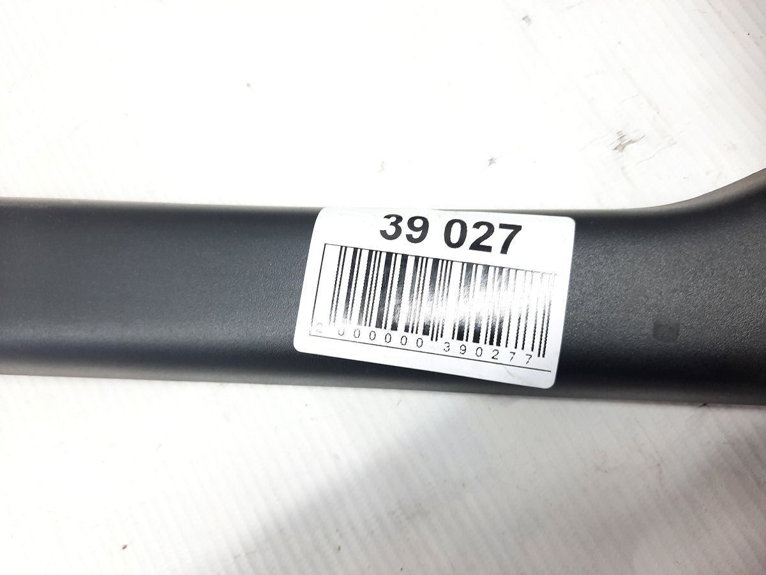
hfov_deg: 69.4
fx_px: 553
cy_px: 288
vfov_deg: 54.9
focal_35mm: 25
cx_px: 383
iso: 160
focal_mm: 4.6
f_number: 2
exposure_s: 1/50
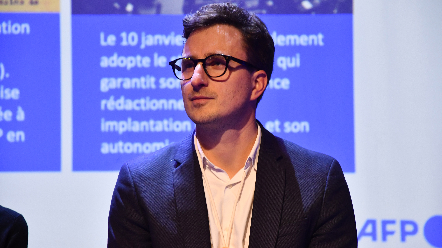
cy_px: 118
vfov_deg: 9.6
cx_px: 221
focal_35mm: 126
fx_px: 1477
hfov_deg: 17.0
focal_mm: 80
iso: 2000
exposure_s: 1/125
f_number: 4.5
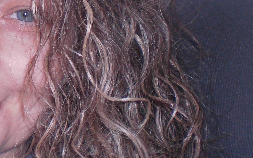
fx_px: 862
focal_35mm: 125
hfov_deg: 16.3
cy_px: 30
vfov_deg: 10.4
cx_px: -8
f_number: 3.1
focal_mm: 6.3
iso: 100
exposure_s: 1/80
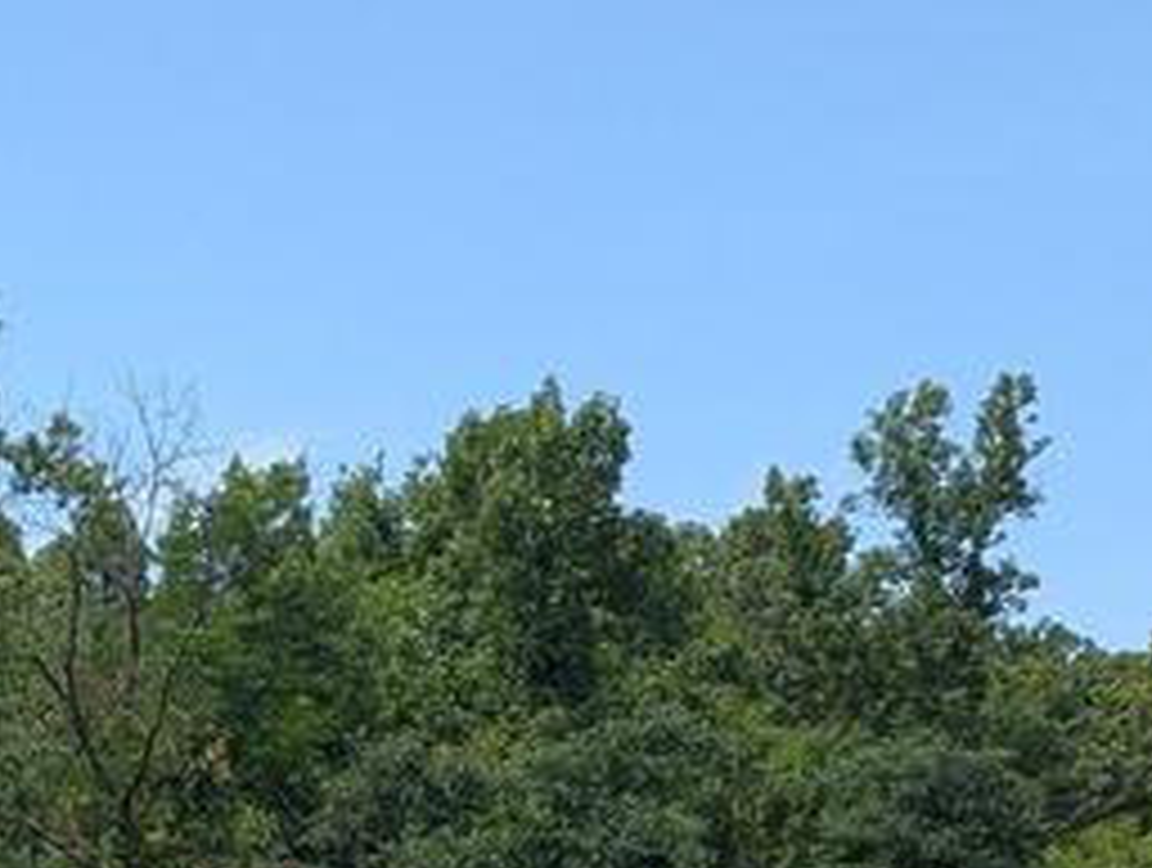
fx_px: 3201
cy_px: 1369
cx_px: -220
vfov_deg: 14.3
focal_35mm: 96
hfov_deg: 19.3
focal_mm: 6.9
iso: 20
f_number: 1.68
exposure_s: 1/715
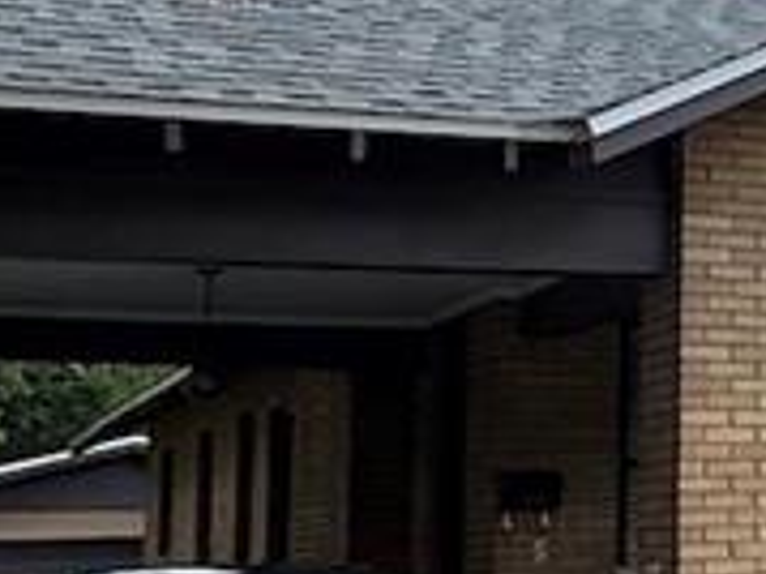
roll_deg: +2.0
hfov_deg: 22.1
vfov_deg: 18.2
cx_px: 980
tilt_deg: +9.7
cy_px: 111
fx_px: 1769
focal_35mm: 80
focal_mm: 2.22
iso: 50
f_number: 2.2
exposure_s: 1/1068
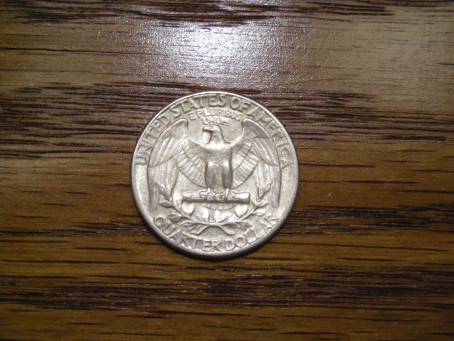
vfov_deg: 19.4
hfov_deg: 25.7
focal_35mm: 76
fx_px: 997
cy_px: 170
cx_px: 227
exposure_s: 1/56.6
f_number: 3.9
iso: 240
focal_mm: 12.3
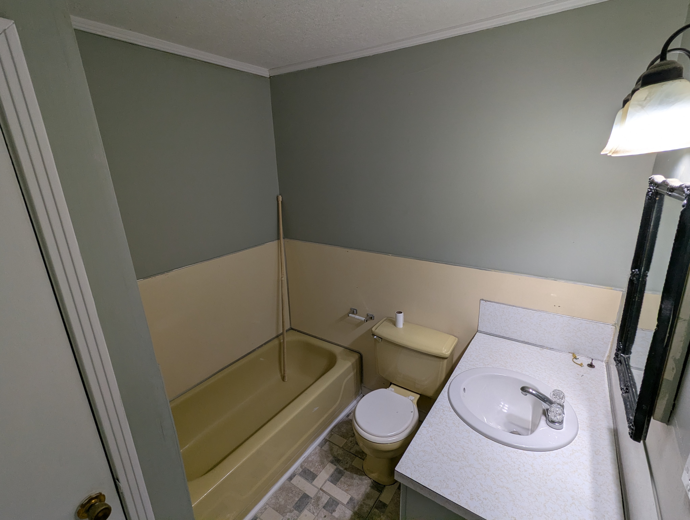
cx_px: 345
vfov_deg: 78.2
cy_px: 260
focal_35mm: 16
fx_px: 319
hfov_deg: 94.4
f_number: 2.2
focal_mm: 2.35
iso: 88
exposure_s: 1/134
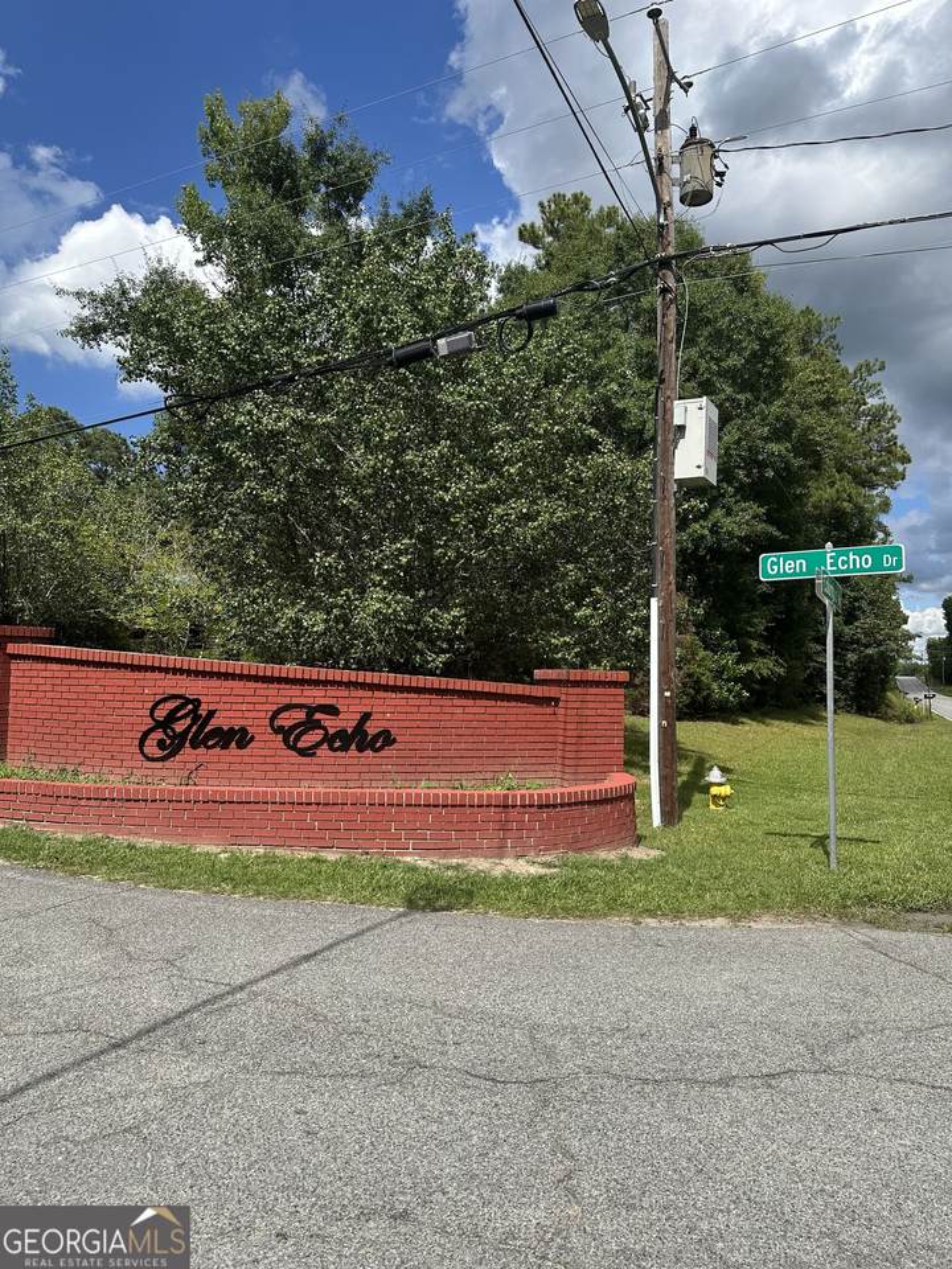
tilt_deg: +7.3
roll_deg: +1.2
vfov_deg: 71.6
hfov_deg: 56.8
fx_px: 880
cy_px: 634
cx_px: 476
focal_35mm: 24
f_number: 1.78
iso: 80
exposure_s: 1/4348
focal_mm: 6.86
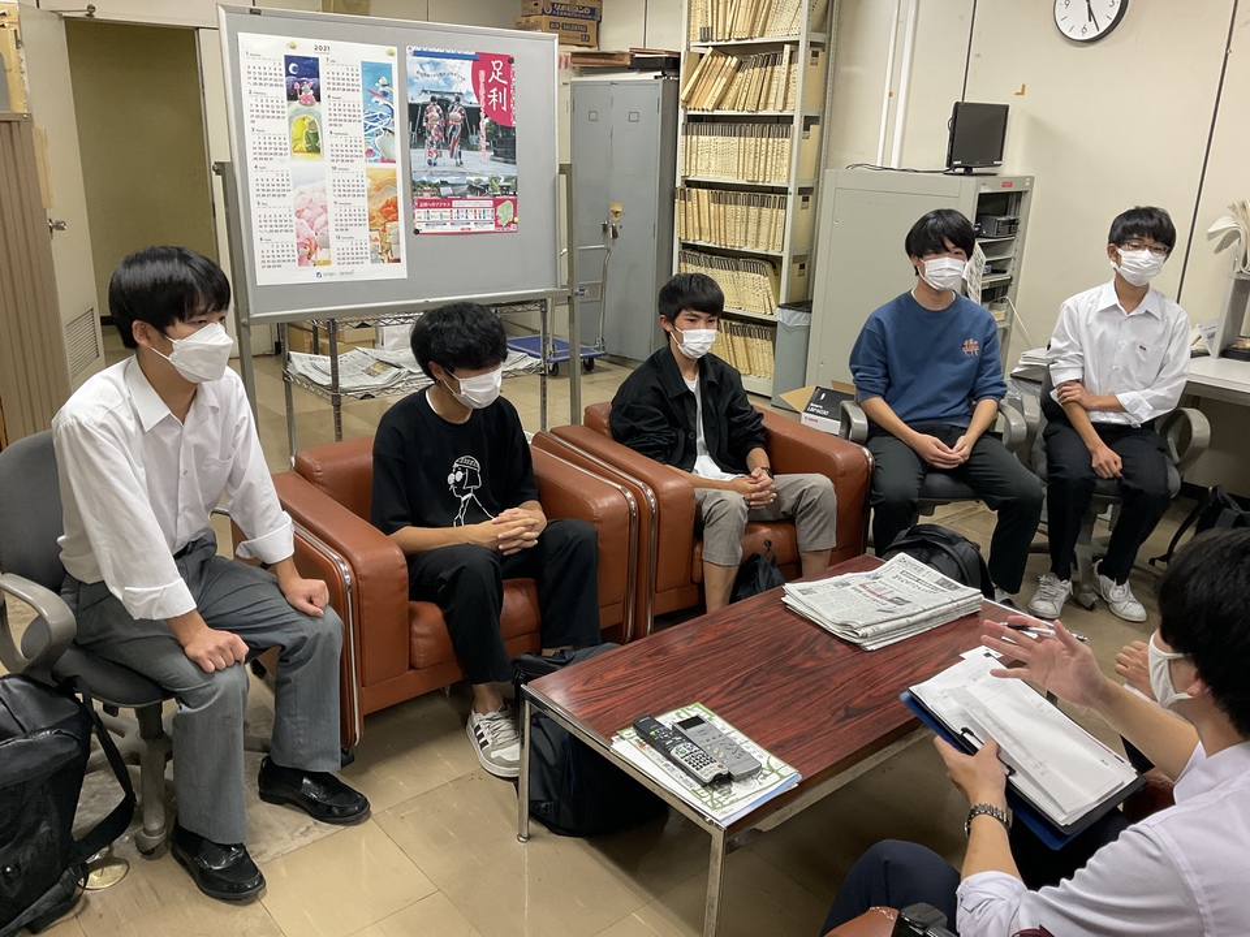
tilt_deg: -19.2
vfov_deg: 48.2
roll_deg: -1.4
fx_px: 1047
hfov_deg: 61.7
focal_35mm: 29
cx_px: 625
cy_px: 468
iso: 125
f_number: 1.8
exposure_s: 1/50
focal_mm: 3
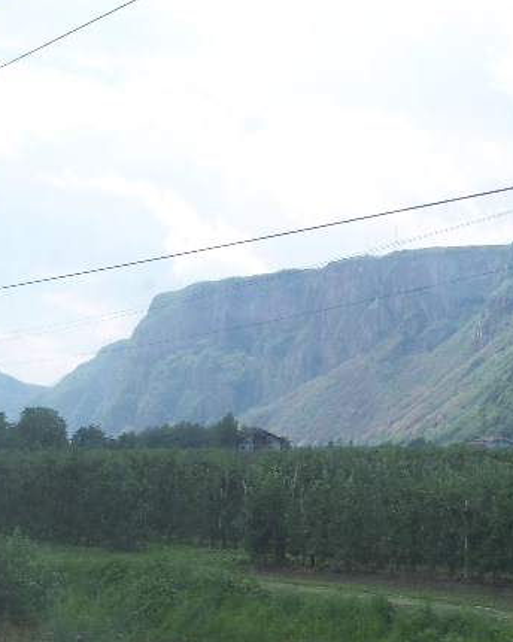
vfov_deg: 27.5
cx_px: 316
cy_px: 387
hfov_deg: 22.1
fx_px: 1310
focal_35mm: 69
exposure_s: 1/500
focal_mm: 8
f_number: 2.8
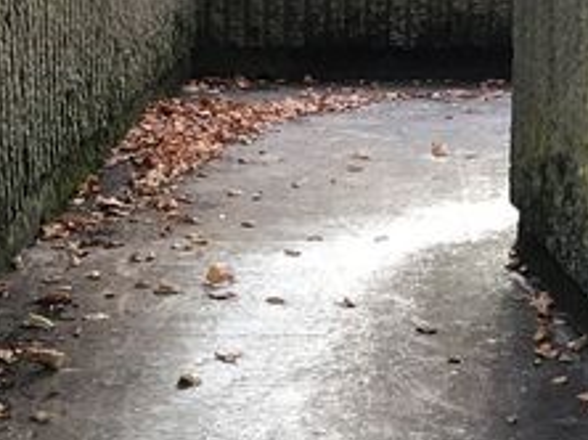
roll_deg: -0.5
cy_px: 253
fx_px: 1934
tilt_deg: -11.3
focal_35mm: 114
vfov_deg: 13.0
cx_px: 303
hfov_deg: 17.3
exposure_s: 1/40
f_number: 2.4
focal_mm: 3.3
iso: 25
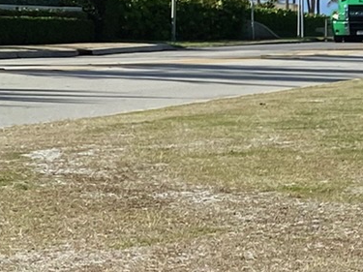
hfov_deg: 10.8
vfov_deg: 10.4
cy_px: 187
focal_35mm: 142
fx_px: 1489
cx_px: 988
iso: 32
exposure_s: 1/3731
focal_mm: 4.25
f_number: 1.8
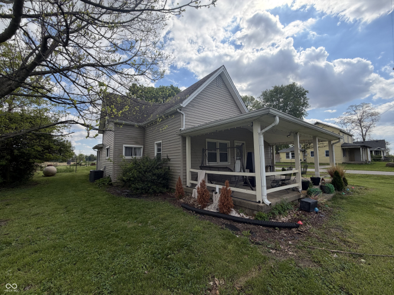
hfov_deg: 102.1
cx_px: 197
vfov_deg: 85.7
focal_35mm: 14
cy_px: 148
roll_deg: +0.6
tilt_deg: +5.6
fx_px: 159
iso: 25
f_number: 2.2
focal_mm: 2.22
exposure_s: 1/1235
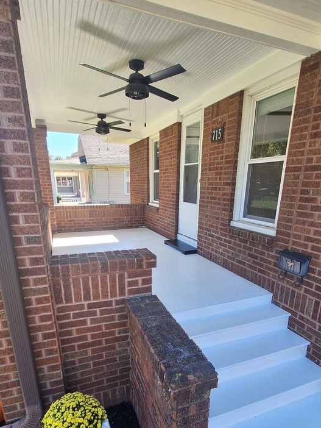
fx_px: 247
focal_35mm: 20
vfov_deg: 80.1
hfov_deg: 66.0
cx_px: 169
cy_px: 269
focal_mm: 1.74
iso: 40
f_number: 2.2
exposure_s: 1/143
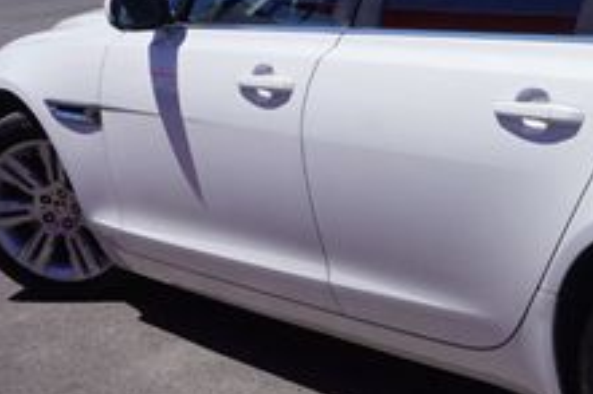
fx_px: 1432
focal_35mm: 87
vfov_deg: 15.7
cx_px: 727
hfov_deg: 21.6
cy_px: 209
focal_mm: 20
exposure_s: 1/200
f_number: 13
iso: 100
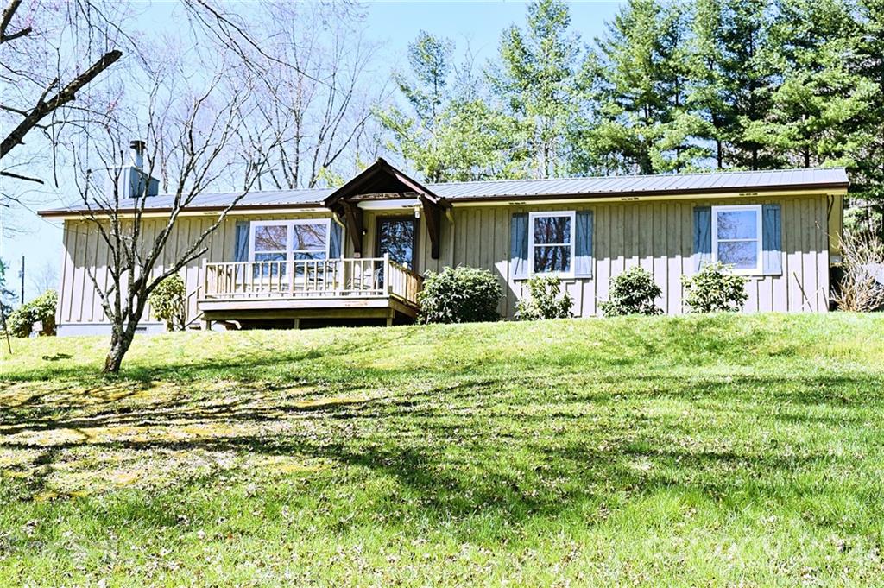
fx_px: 1178
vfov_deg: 28.0
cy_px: 294
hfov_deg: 41.1
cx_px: 442
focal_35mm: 48
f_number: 8
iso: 180
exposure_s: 1/250
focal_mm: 32
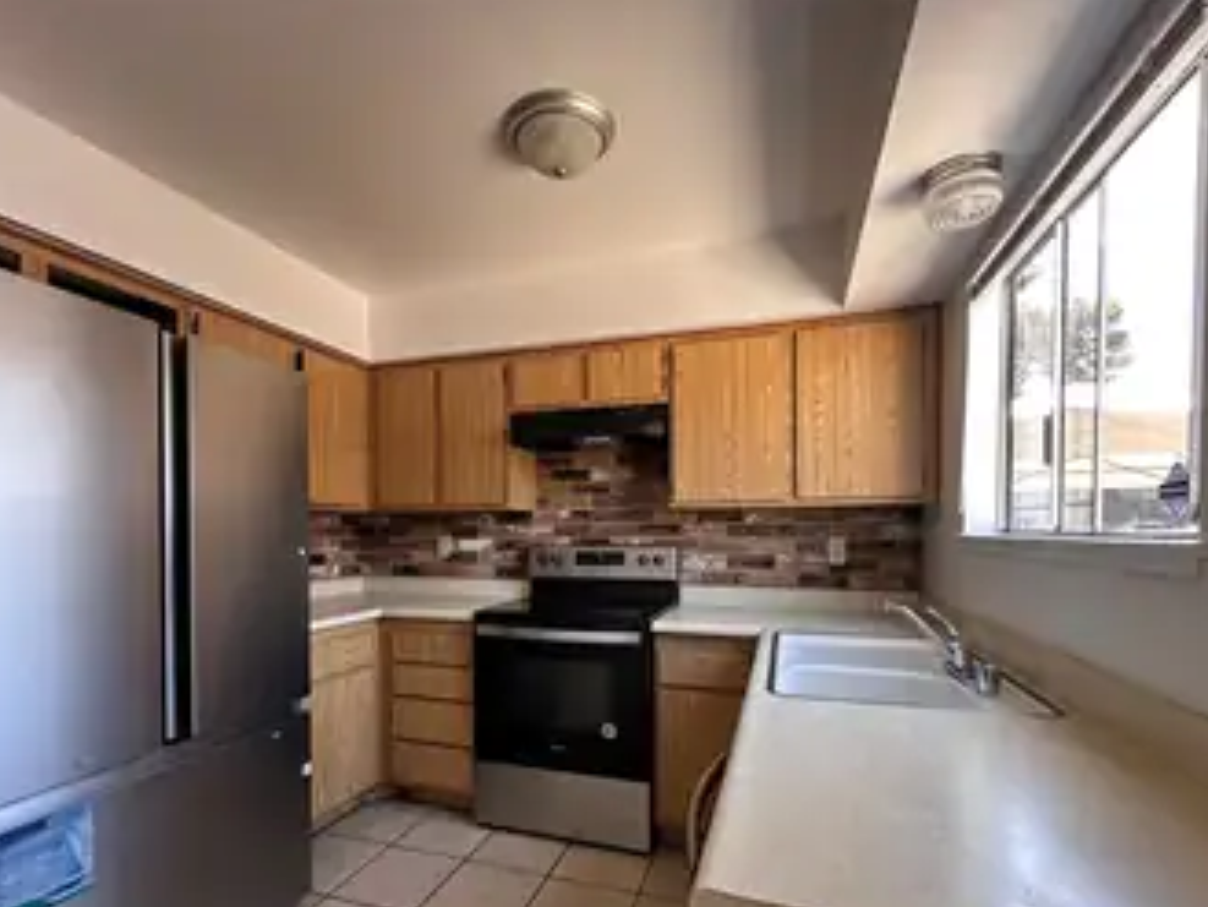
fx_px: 593
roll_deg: +0.8
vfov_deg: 74.0
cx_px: 595
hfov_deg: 91.0
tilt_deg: -0.8
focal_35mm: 17
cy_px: 540
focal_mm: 2.22
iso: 125
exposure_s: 1/99
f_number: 2.2
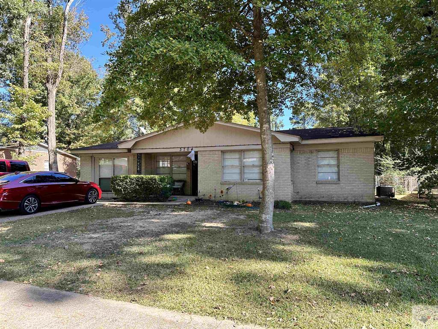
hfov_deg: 71.6
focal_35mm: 24
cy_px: 164
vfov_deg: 56.8
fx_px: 304
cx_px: 219
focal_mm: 6.86
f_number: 1.78
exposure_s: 1/529
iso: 80
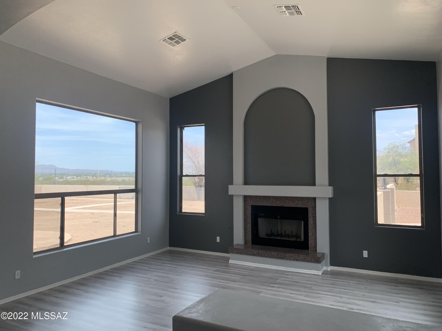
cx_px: 221
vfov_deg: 53.1
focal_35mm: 26
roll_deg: +1.3
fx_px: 332
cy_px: 166
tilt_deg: +1.4
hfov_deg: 67.3
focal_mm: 4.25
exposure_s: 1/431
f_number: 1.8
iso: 25
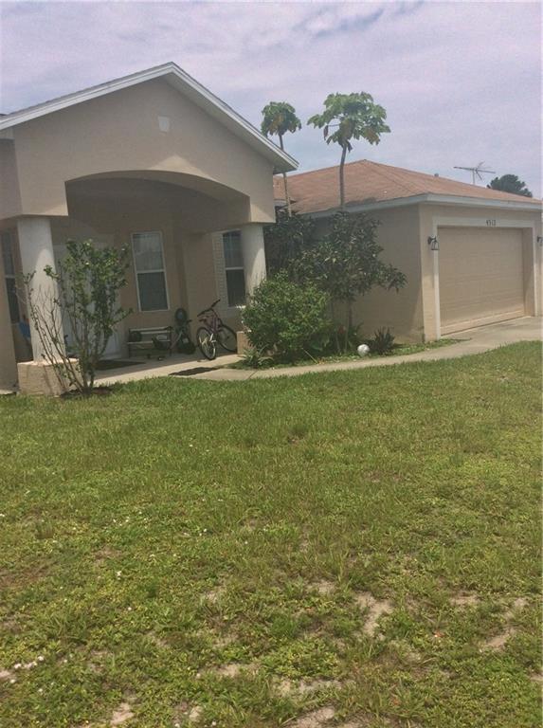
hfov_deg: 44.0
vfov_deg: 56.9
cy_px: 364
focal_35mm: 32
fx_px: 672
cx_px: 272
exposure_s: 1/2203
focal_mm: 3.3
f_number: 2.4
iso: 32
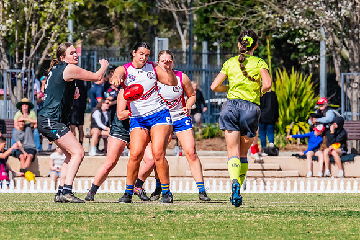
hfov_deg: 2.8
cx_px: 133
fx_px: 7372
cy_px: 52
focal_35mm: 737
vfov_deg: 1.9
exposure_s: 1/1250
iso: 800
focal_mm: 420
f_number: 13
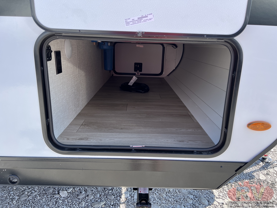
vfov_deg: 53.1
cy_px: 104
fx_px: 208
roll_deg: -0.4
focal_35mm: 26
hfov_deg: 67.3
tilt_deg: -15.6
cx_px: 138
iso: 50
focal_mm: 5.7
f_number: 1.5
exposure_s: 1/827
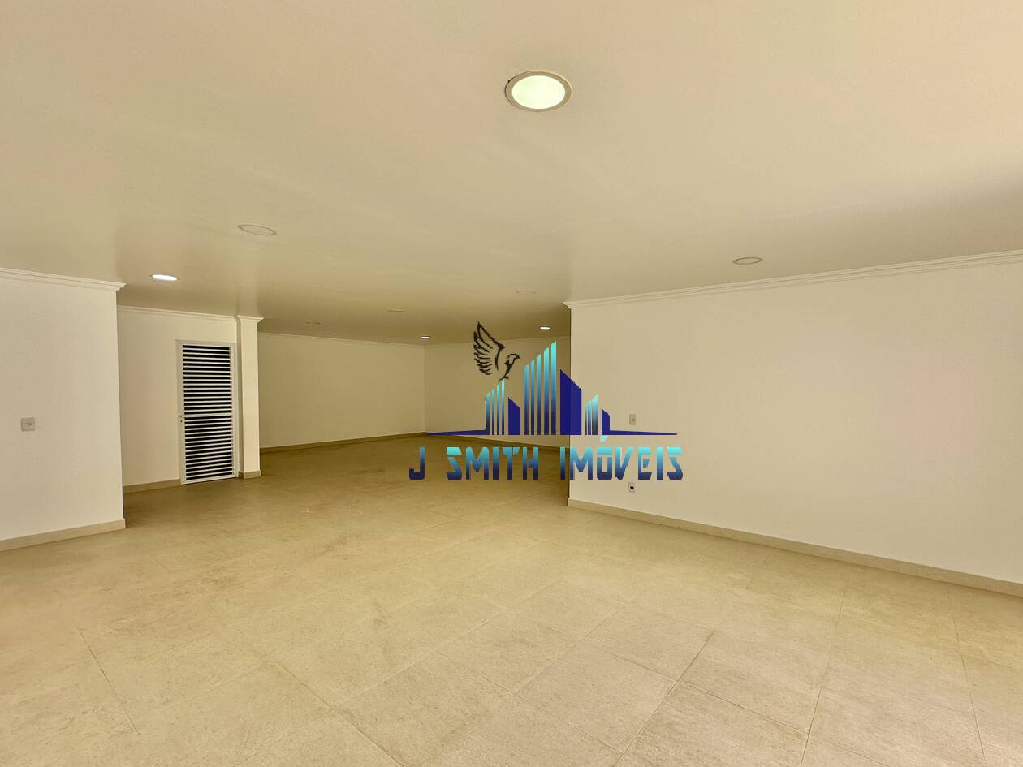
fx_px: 473
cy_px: 401
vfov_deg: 78.1
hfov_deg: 94.4
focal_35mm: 16
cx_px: 546
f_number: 2.2
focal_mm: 2.22
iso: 40
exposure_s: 1/384
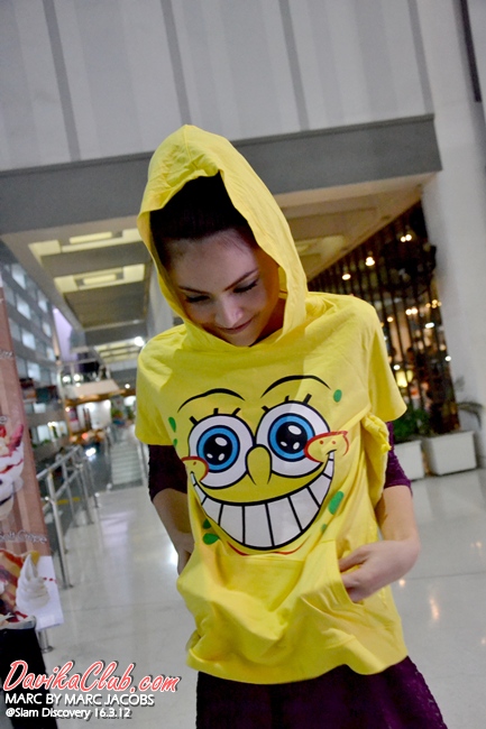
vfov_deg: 51.3
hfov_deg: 35.5
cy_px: 364
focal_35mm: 38
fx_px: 760
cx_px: 243
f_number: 4
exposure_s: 1/100
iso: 3200
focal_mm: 25
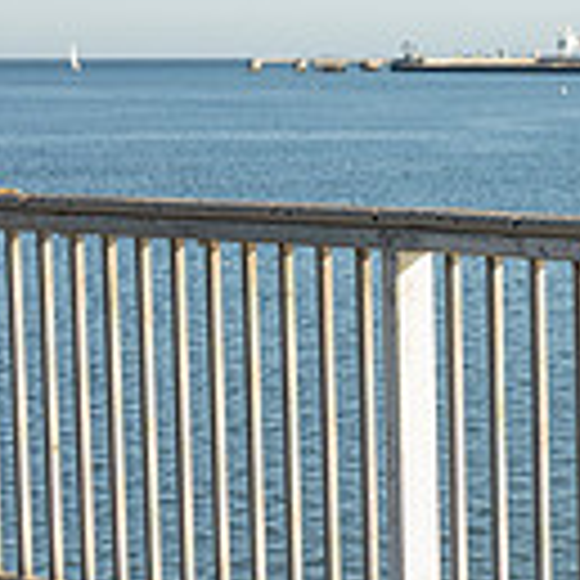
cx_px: 1214
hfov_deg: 11.7
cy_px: 281
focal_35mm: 132
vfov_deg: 13.2
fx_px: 2502
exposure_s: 1/200
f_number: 9
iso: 200
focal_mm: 34.5
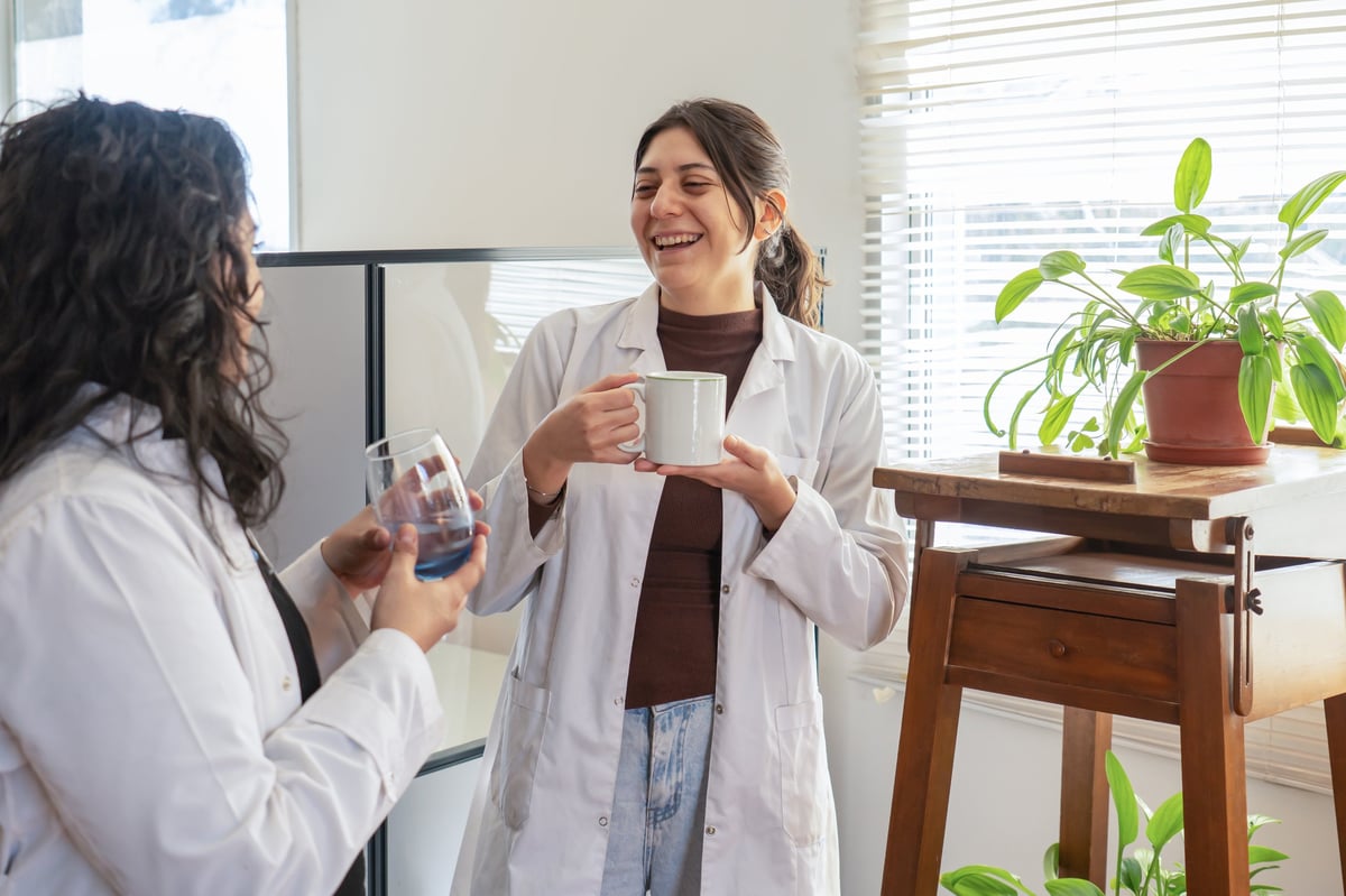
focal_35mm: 44
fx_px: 1626
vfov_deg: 30.8
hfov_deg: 45.0
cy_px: 448
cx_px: 673
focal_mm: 29
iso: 400
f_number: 2.8
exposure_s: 1/320
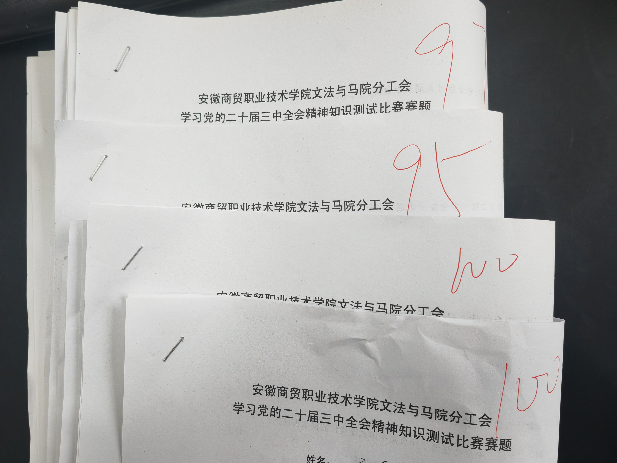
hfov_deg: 65.3
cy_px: 232
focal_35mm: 27
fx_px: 481
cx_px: 308
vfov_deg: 51.4
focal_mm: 5.53
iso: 200
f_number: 1.8
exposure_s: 1/100
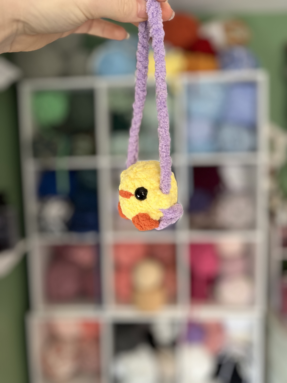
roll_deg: +1.4
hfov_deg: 53.1
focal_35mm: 26
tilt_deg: -5.1
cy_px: 192
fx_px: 287
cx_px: 144
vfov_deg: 67.3
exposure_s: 1/60
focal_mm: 5.1
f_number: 1.6
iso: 125
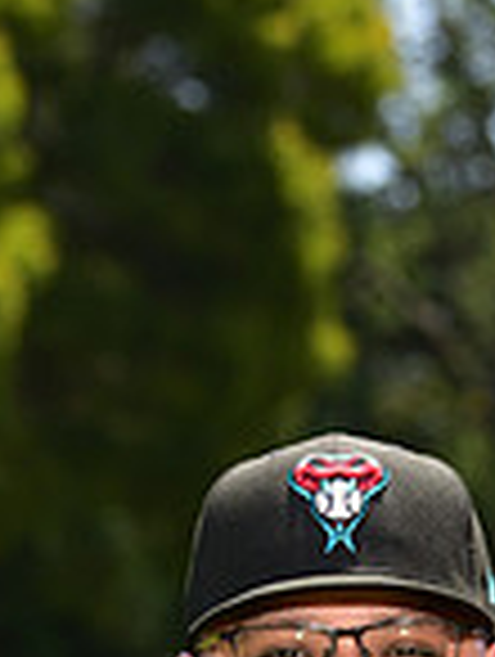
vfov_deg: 4.7
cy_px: 1116
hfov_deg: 3.6
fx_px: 7966
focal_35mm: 419
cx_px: 497
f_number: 5.6
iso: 80
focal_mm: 110
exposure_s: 1/200
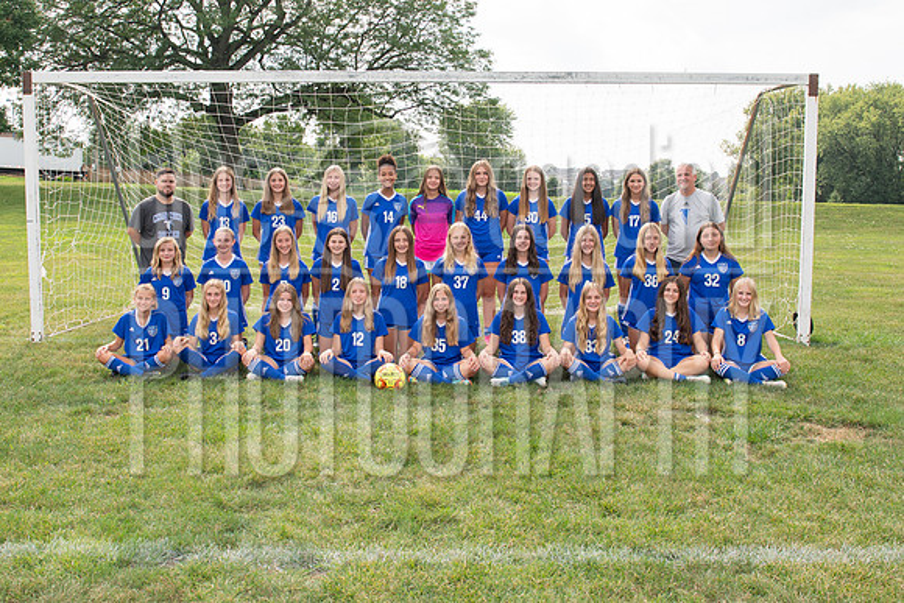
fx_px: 998
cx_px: 419
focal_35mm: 40
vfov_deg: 33.6
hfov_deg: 48.7
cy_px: 265
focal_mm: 27
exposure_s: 1/250
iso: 200
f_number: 6.3
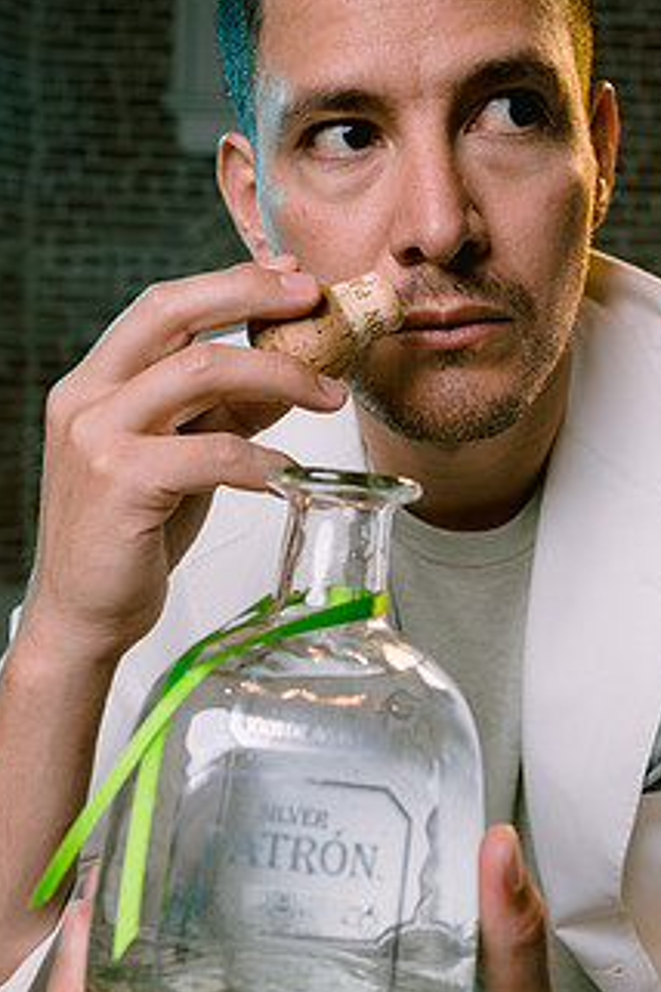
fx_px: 1349
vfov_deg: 40.3
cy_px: 476
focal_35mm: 49
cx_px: 429
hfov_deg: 27.4
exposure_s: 1/160
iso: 200
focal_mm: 35
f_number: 5.6
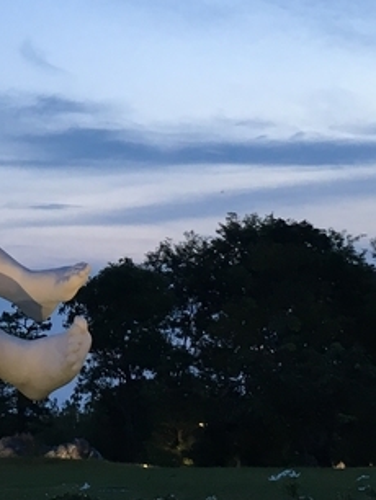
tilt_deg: +18.8
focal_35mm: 97
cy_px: 7
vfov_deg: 19.7
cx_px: -85
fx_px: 1403
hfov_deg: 14.7
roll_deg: +0.6
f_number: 2.2
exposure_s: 1/33
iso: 80
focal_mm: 4.15
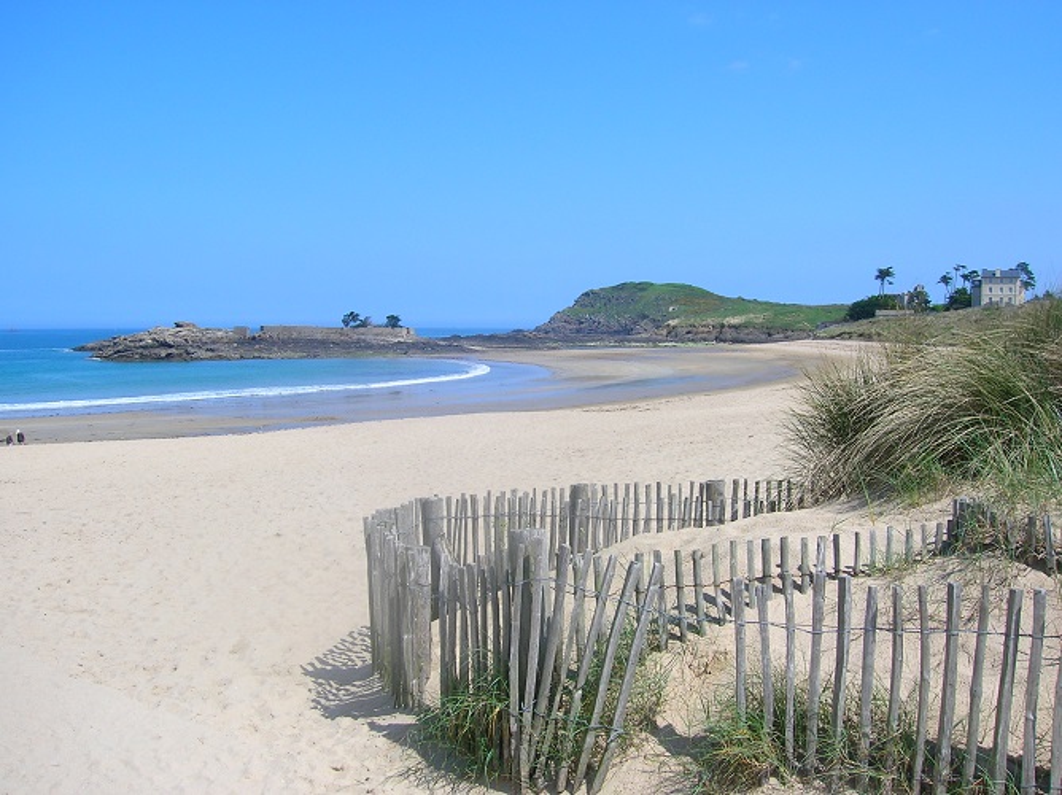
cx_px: 531
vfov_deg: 41.7
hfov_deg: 54.0
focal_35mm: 34
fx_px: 1042
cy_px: 398
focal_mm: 5.7
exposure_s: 1/431
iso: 50
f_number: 4.9
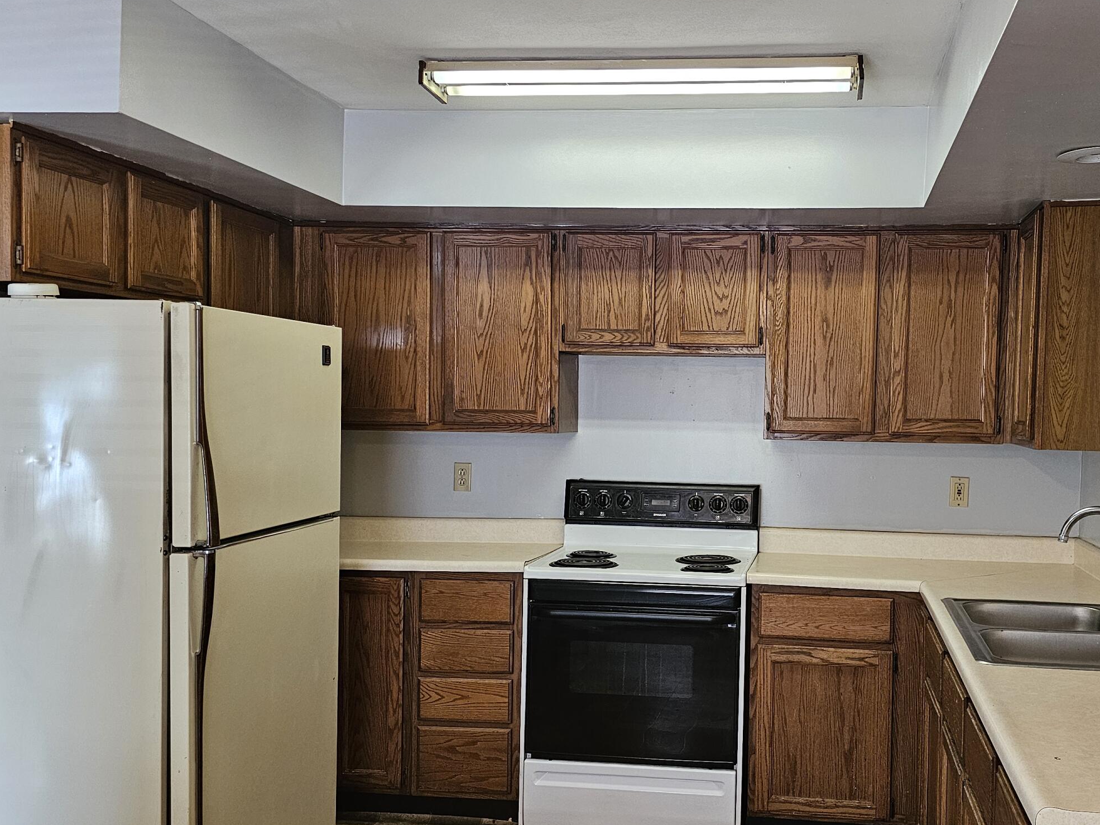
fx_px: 1112
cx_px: 709
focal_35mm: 35
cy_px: 451
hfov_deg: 51.9
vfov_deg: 40.7
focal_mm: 6.3
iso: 500
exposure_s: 1/120
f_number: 1.7
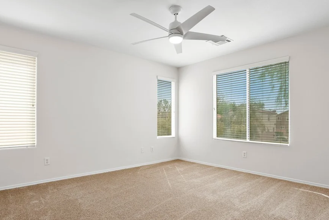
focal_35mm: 20
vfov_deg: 61.8
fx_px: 183
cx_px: 161
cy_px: 122
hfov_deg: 83.9
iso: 800
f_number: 9
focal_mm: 17
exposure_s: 1/30
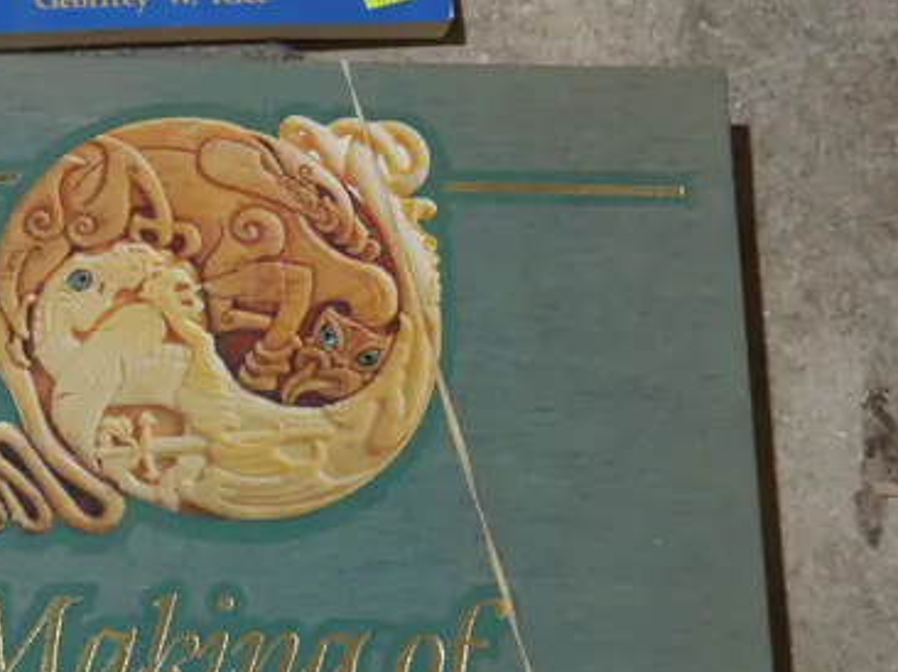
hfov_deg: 13.5
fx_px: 3629
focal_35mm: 140
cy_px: 233
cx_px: -309
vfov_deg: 10.6
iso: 500
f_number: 5.3
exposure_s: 1/60
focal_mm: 25
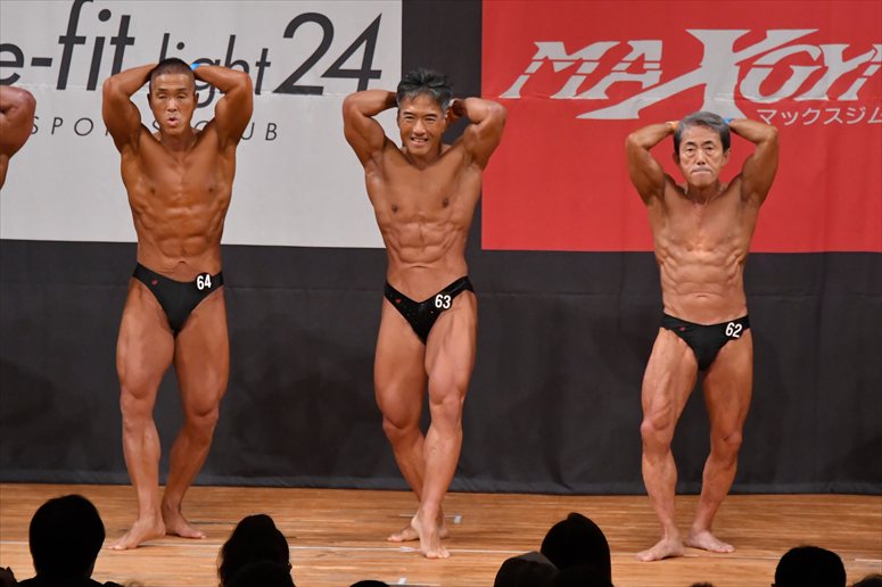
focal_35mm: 270
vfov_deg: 5.1
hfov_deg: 7.6
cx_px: 441
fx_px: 6612
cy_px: 294
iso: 6400
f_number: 5.6
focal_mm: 180
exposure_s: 1/400
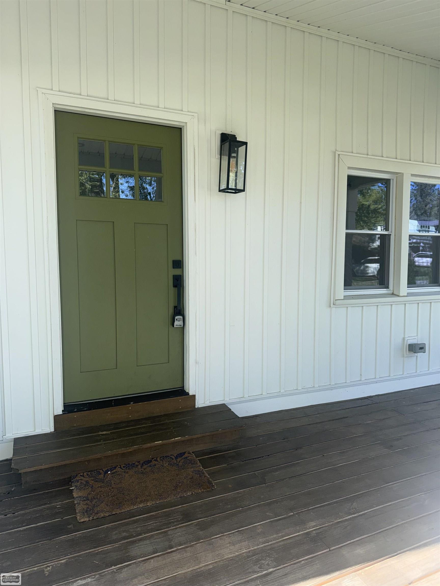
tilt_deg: -6.2
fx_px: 407
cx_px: 220
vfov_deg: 71.6
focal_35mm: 24
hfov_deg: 56.8
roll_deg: -0.3
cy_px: 293
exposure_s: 1/627
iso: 64
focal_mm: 6.76
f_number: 1.78
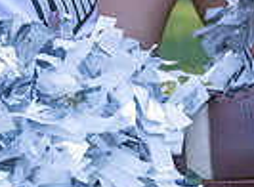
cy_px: -165
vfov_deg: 2.8
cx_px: 43
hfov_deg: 3.7
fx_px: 3879
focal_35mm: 532
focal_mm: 110
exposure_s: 1/320
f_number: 2.8
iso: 200
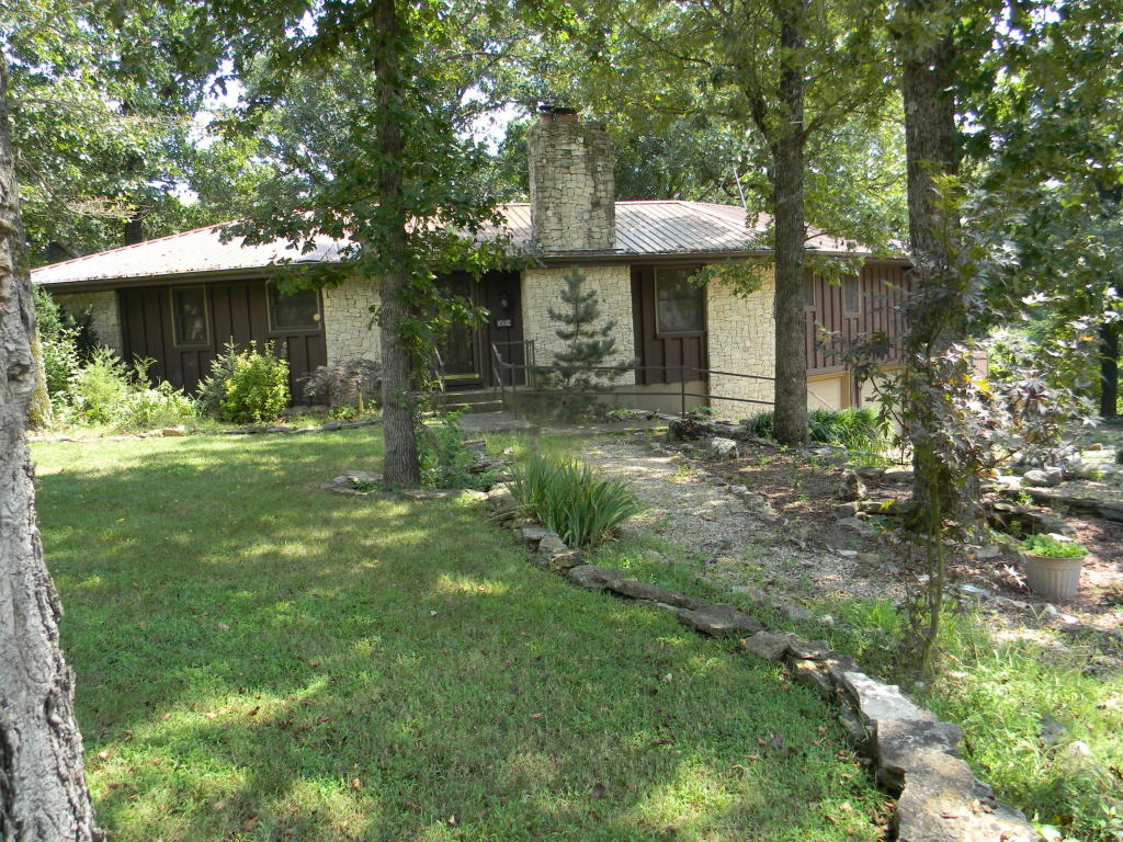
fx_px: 908
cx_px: 562
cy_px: 421
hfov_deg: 63.4
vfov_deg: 49.7
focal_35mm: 28
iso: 80
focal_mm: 5
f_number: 3.5
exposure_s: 1/110
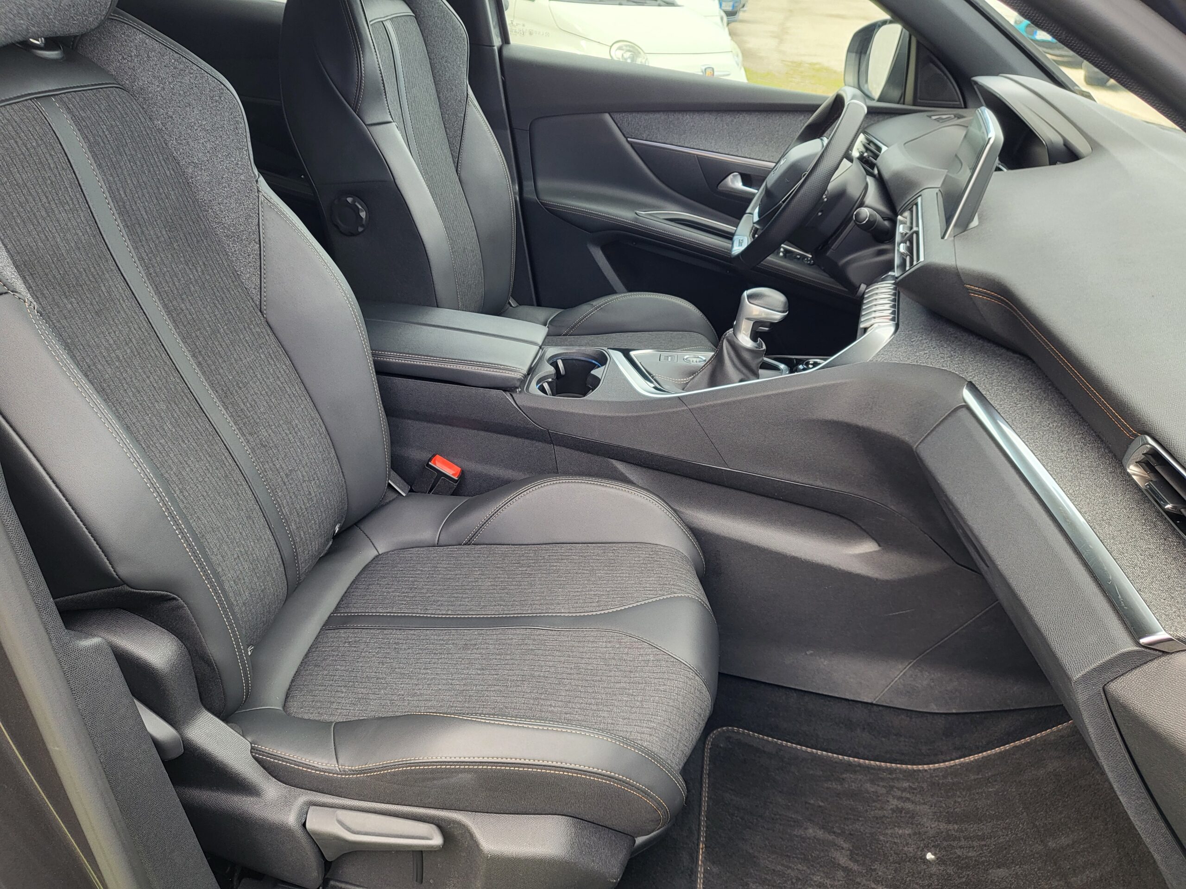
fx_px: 891
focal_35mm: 26
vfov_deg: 53.1
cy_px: 444
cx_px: 593
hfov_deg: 67.3
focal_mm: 4.25
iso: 50
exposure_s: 1/153
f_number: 1.8
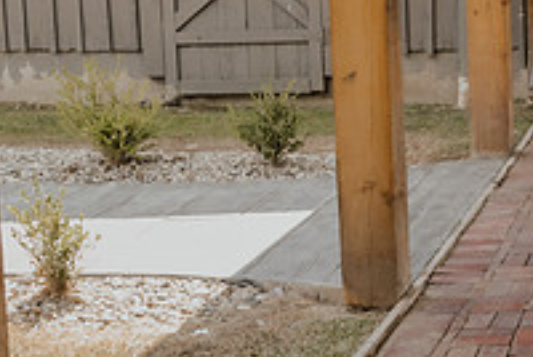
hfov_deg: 18.8
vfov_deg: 13.2
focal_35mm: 104
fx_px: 1542
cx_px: 596
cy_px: 81
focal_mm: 29.5
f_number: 3.2
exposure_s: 1/400
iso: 250
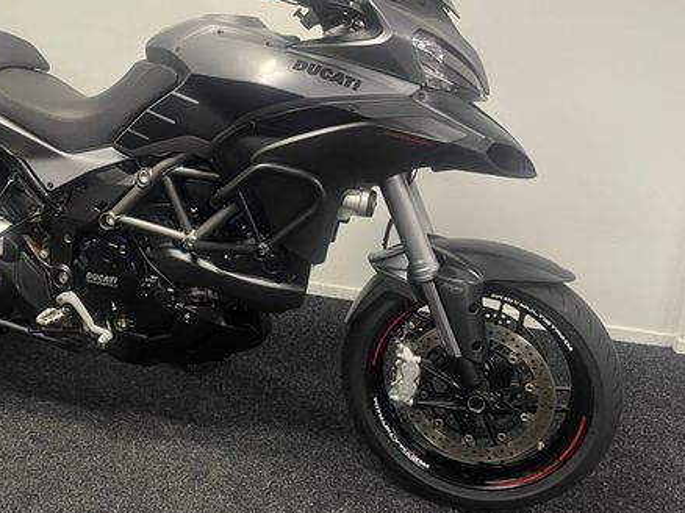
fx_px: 752
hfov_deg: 47.5
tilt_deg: -17.4
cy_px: 161
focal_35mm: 38
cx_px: 186
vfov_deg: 37.2
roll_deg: +0.5
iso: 100
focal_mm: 5.1
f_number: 1.6
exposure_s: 1/50
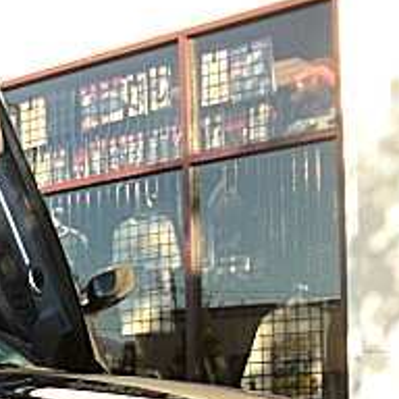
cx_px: -208
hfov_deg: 15.2
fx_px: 1382
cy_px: 474
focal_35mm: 106
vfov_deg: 15.8
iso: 50
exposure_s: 1/160
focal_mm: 6.3
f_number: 2.8
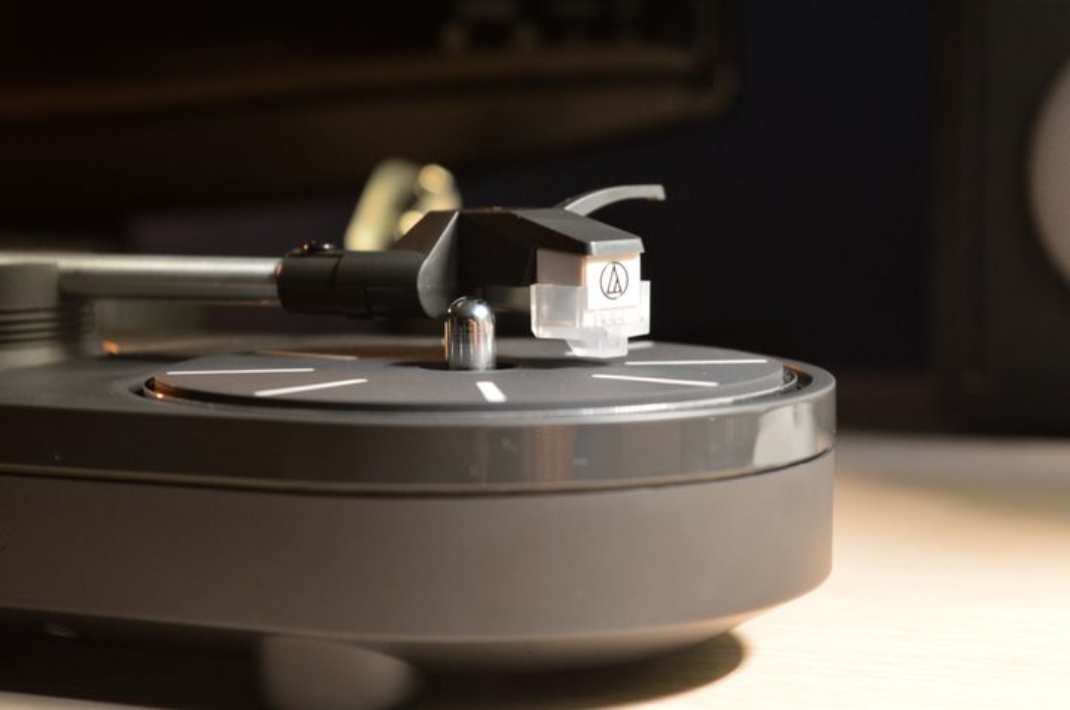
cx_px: 535
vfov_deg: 16.5
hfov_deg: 24.6
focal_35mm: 82
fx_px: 2449
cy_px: 355
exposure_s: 1/15
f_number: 5.6
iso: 800
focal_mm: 55
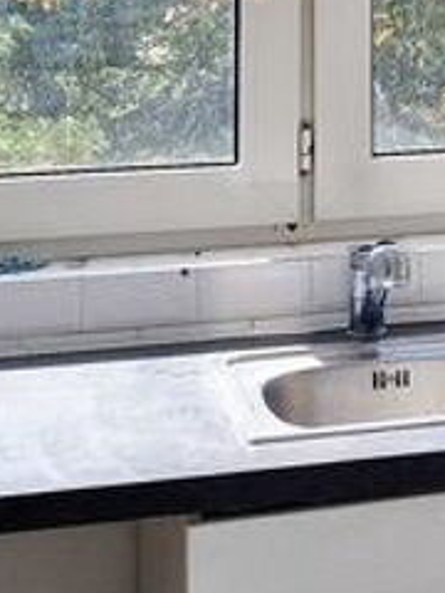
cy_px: -167
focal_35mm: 128
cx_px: 660
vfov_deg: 14.8
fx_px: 2194
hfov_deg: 11.1
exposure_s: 1/370
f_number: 1.8
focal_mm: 6.4
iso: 50
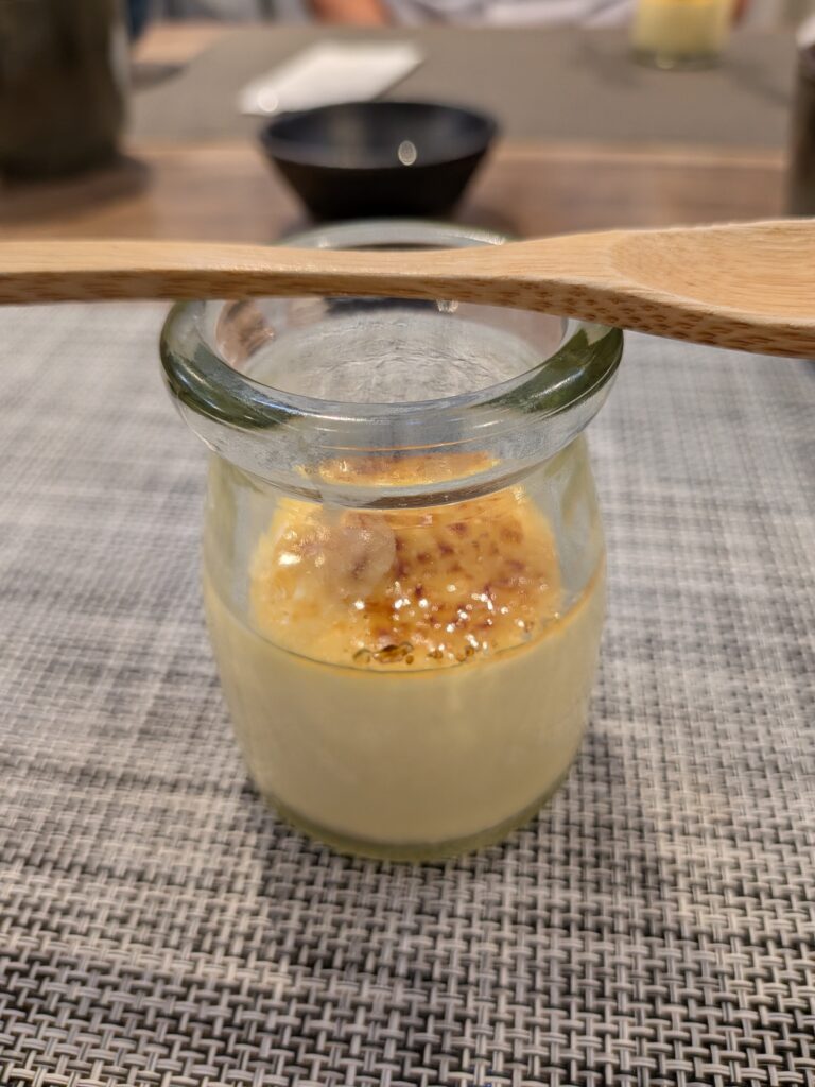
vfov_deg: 71.6
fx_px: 753
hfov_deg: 56.8
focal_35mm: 24
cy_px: 544
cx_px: 408
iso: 32
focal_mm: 4.53
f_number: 1.7
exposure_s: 1/120
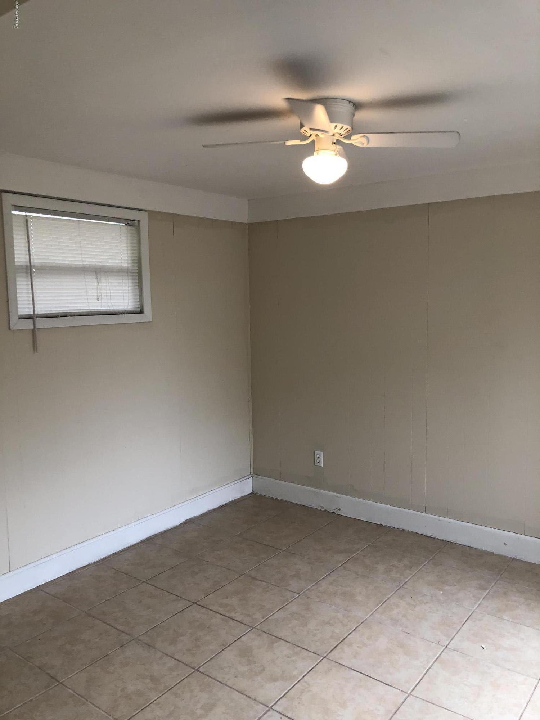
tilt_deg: -8.8
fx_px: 582
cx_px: 270
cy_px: 360
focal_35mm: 28
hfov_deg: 49.7
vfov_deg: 63.4
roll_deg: -0.3
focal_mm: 3.99
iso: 50
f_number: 1.8
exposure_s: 1/120
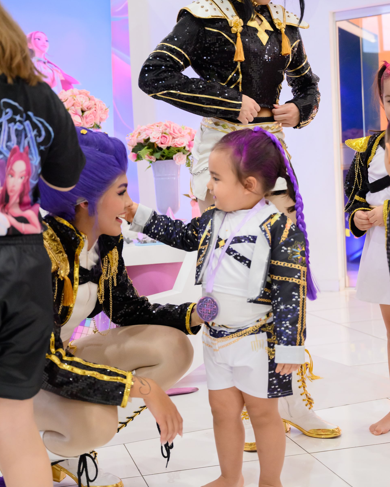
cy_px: 240
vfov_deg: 35.4
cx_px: 195
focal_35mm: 53
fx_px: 765
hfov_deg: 28.6
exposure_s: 1/160
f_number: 4
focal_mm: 47
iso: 1600
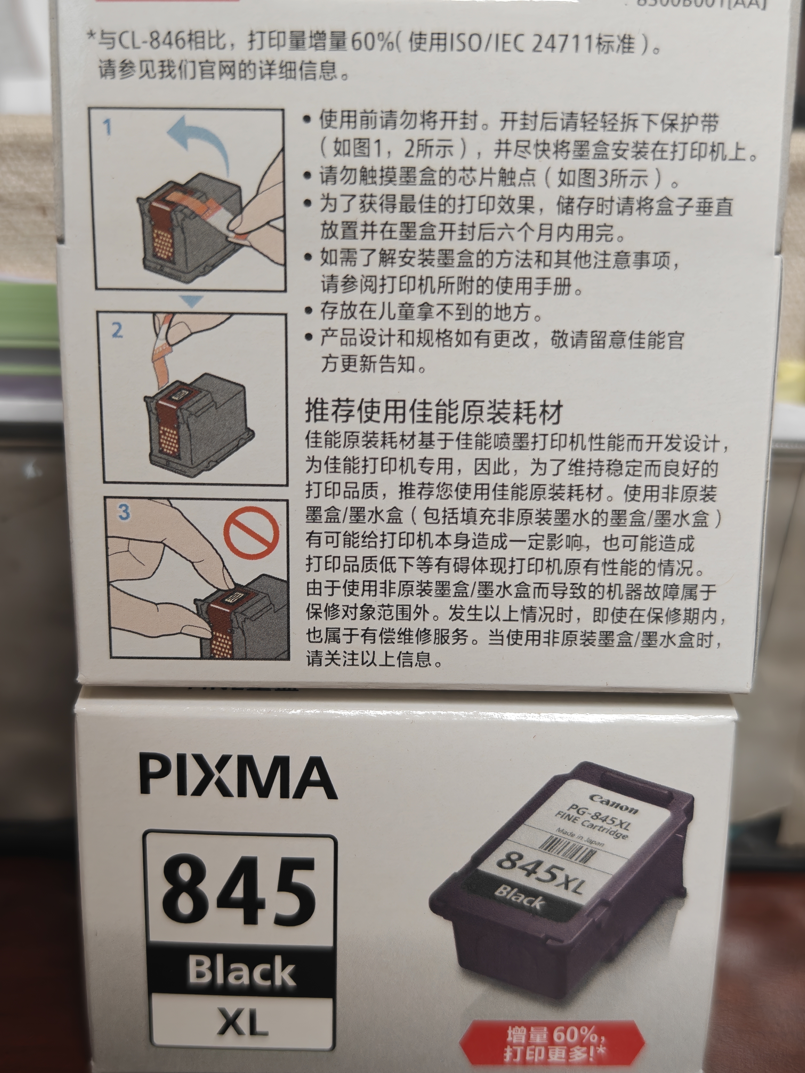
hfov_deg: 29.7
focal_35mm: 49
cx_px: 402
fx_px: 1519
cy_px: 536
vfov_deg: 38.9
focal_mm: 8.67
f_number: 1.8
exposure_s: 1/67
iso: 800
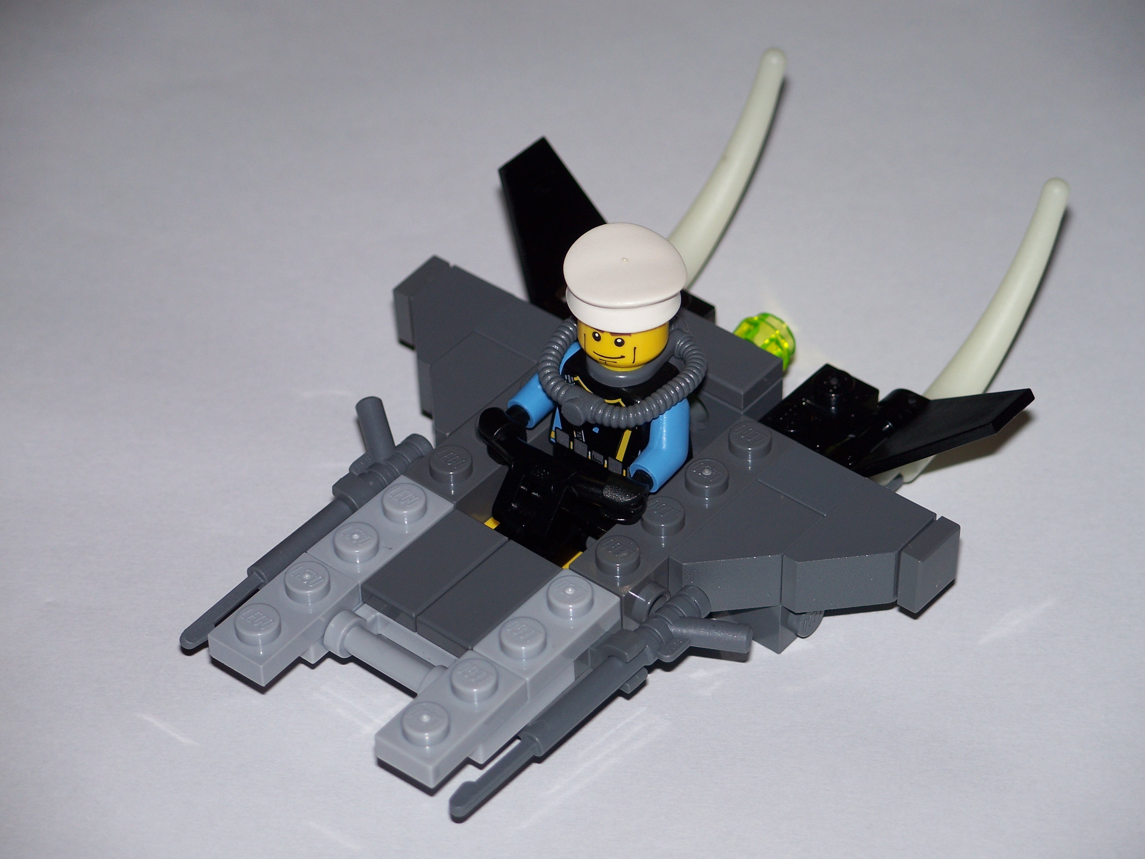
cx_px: 572
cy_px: 430
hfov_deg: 17.4
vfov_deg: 13.1
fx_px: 3738
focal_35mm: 113
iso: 80
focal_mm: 23.9
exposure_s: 1/160
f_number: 3.6
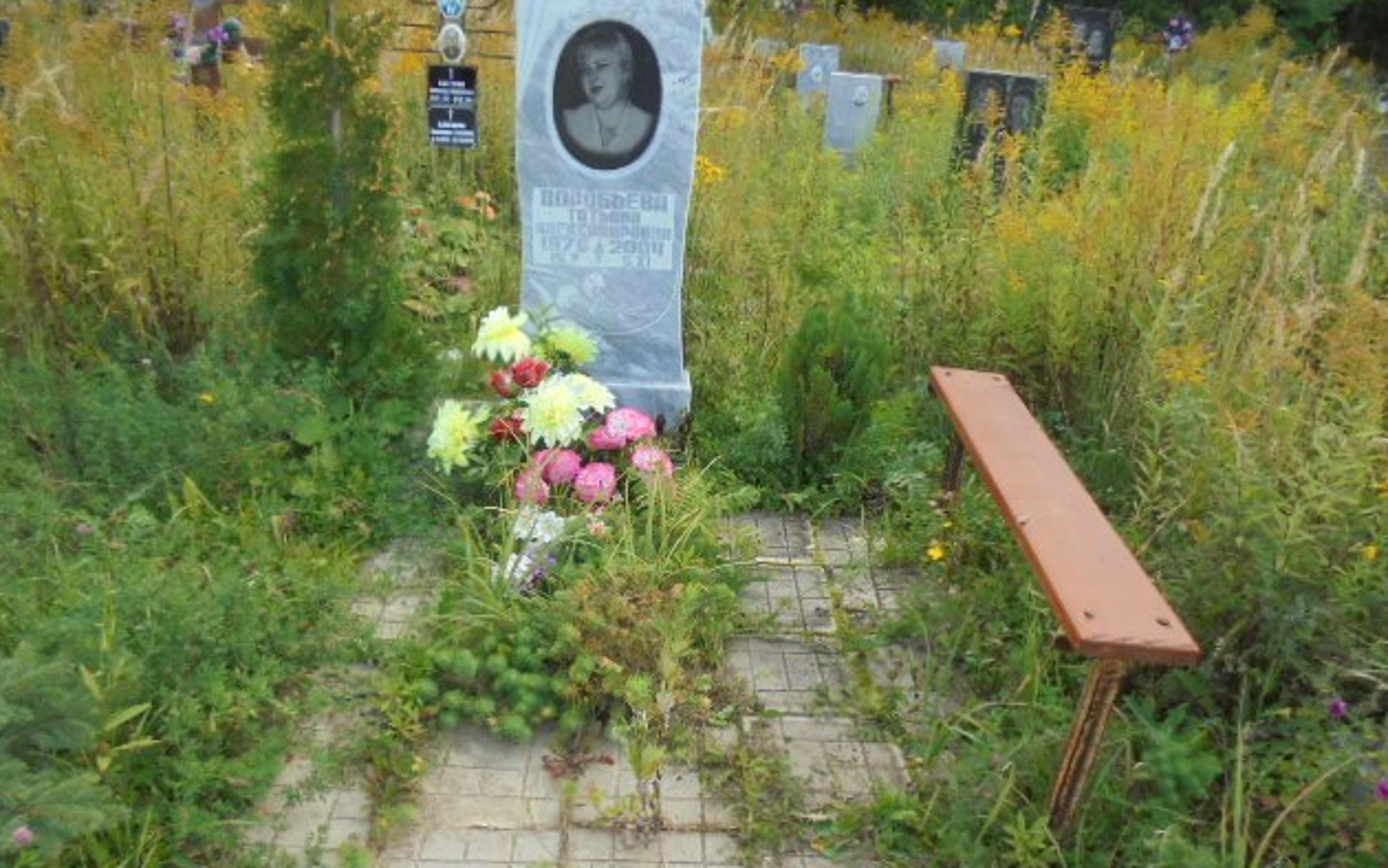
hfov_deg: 66.5
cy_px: 516
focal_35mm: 28
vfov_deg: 44.4
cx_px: 692
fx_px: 1059
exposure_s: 1/250
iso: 100
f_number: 3.5
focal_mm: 4.6
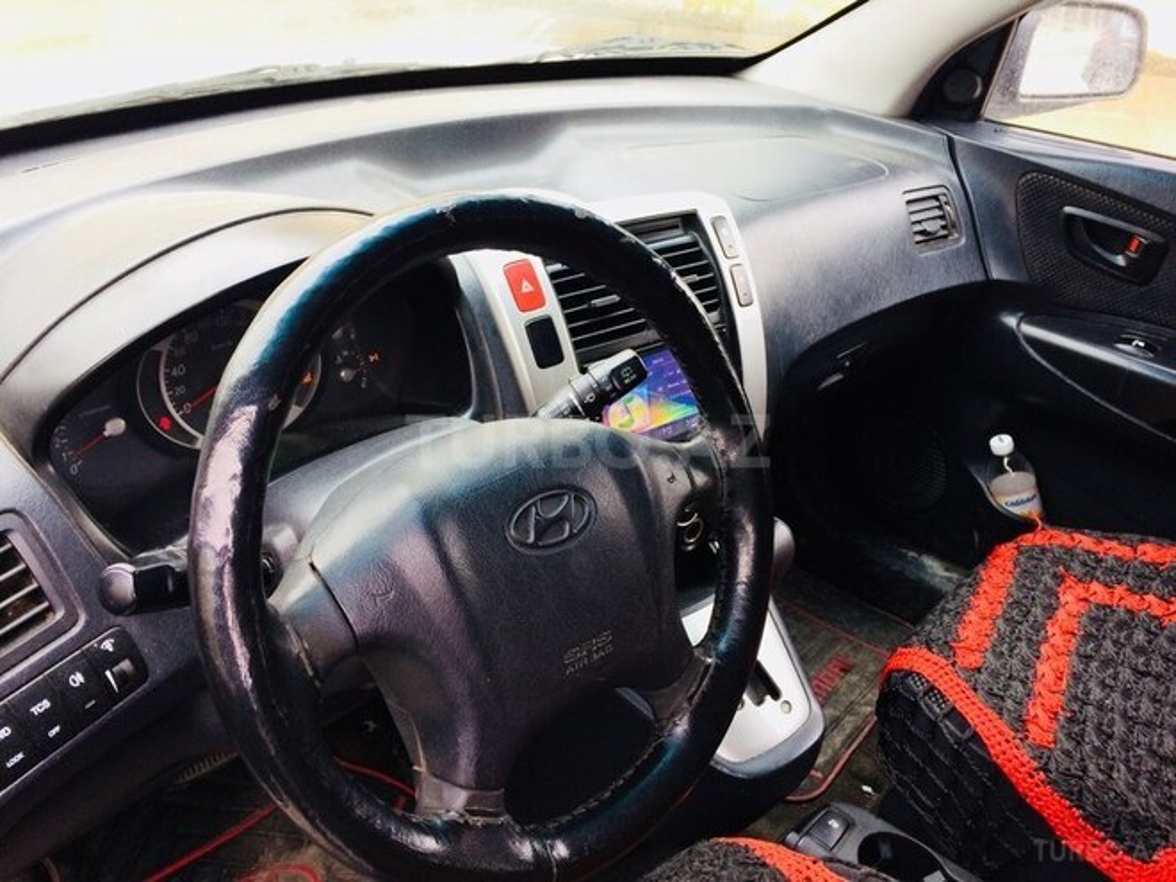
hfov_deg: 61.7
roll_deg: -2.8
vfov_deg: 48.2
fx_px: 985
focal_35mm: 29
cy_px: 441
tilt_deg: -29.4
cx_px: 588
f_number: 2.2
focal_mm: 4.15
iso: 64
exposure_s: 1/33
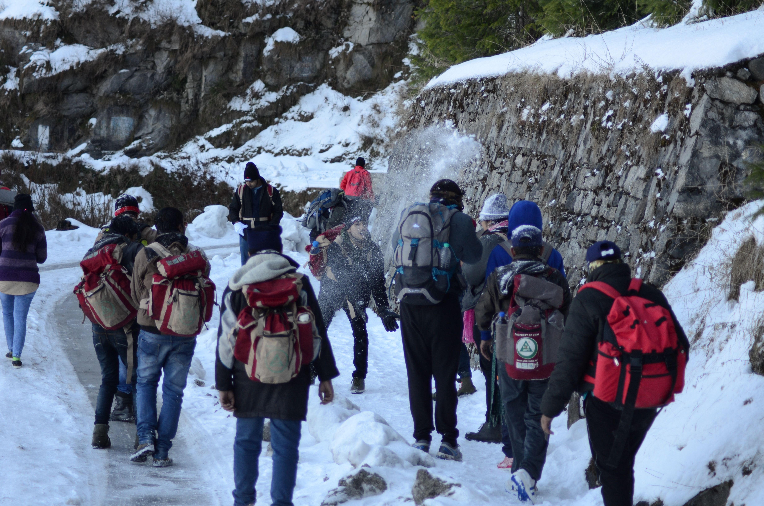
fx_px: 2224
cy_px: 253
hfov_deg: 19.5
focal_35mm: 105
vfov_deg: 13.0
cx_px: 382
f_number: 4
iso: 400
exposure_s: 1/400
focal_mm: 70
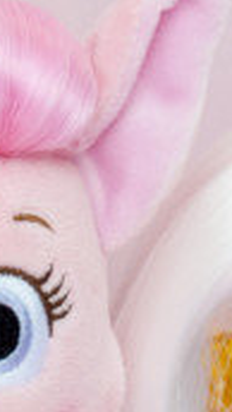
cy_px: 377
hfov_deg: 2.9
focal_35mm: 415
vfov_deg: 5.2
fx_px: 4530
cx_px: -112
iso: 200
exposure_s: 1/125
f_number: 6.3
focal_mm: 38
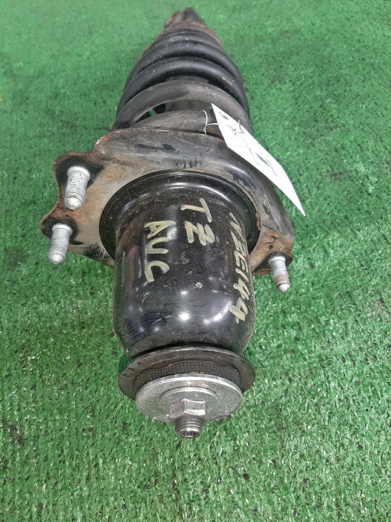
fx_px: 392
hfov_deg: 53.1
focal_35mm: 26
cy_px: 261
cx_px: 196
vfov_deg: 67.3
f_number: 1.7
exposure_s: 1/50
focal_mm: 3.93
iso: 139
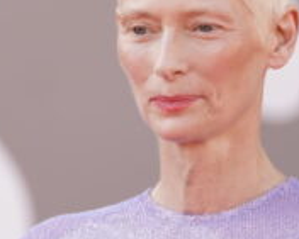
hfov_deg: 2.4
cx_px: 93
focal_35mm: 818
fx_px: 7243
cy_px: 121
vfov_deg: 1.9
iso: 100
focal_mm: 200
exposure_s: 1/320
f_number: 2.8
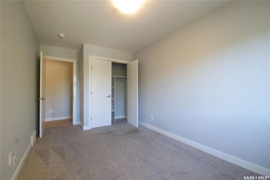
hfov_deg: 100.4
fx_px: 112
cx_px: 135
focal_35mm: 15
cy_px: 90
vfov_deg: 77.2
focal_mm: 10
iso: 800
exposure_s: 1/15
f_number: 6.3
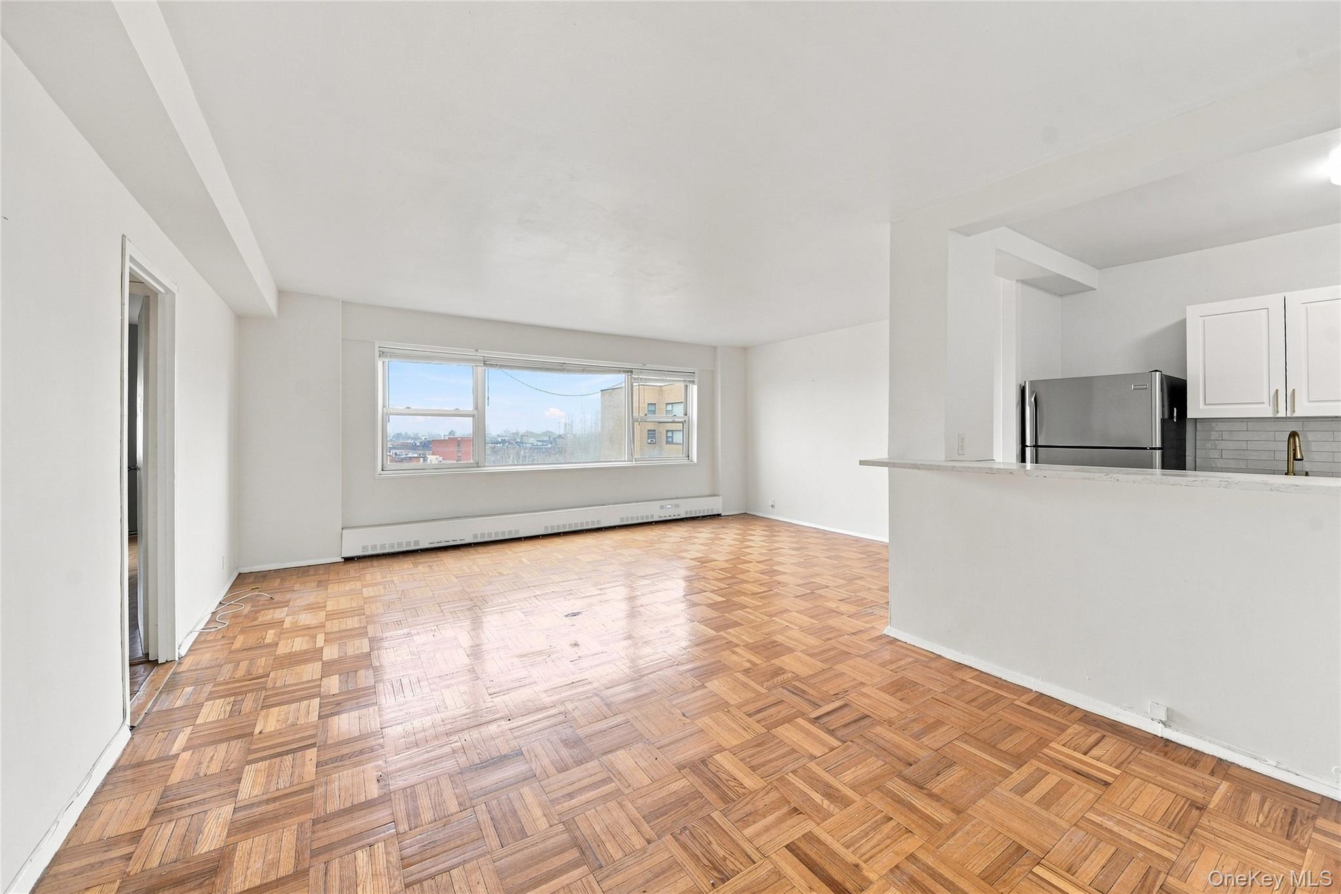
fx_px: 447
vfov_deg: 90.0
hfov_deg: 112.6
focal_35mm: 12
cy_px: 447
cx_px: 670
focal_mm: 8
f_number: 9
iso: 400
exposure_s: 1/1250
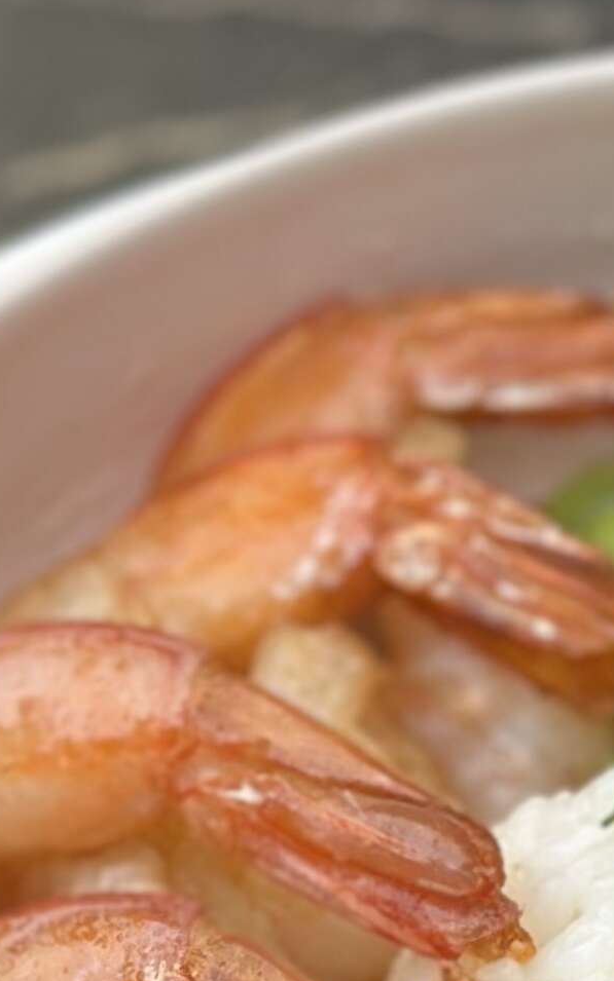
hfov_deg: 6.1
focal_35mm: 213
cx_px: 871
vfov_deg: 9.7
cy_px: 1255
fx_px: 5702
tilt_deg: -56.9
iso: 80
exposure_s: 1/1339
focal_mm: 6.86
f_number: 1.78
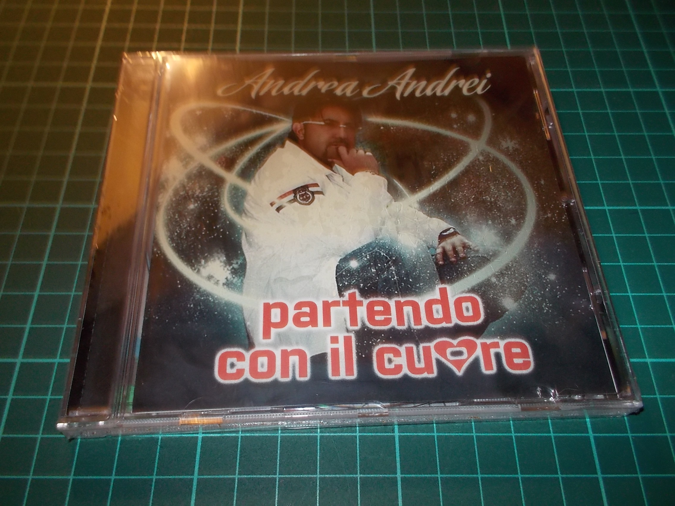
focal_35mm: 29
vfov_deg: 48.2
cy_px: 253
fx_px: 565
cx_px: 338
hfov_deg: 61.7
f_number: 3.3
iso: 200
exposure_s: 1/30
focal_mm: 4.1
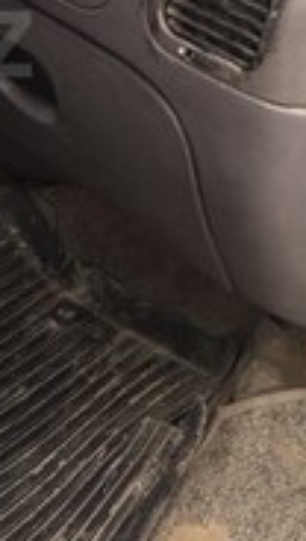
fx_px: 1222
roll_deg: +0.0
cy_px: 44
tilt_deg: -23.4
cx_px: -194
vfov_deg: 24.2
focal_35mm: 85
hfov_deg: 13.2
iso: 32
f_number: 2.2
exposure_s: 1/103
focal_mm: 4.15
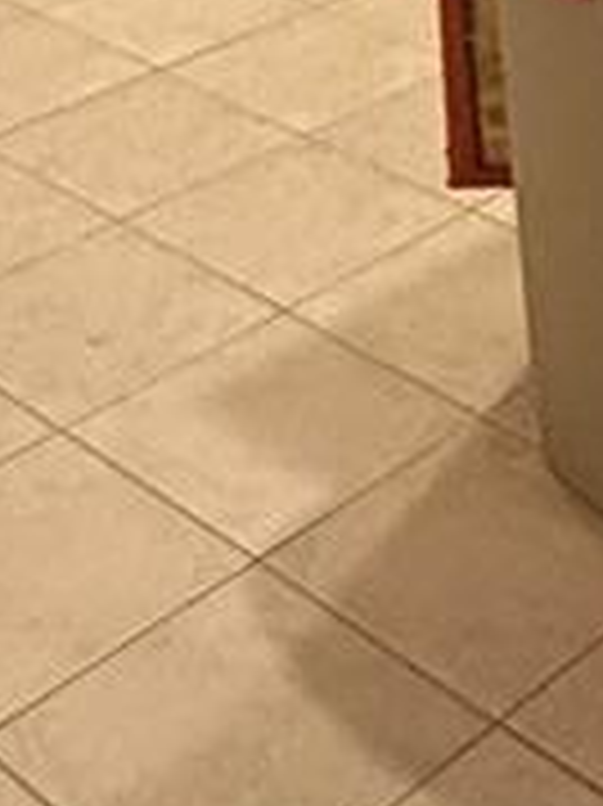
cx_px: 526
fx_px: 2186
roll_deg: +0.0
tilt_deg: -2.8
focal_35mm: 94
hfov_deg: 15.5
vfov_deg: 16.5
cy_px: -752
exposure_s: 1/60
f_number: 2.2
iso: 400
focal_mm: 2.22
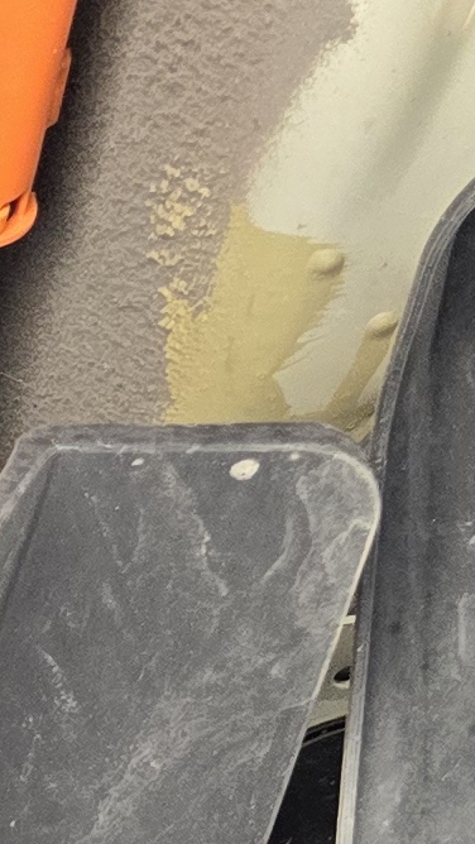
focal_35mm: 150
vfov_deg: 13.0
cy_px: 1520
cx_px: -1525
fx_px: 3357
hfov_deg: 6.4
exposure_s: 1/120
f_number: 1.7
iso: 250
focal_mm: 6.3
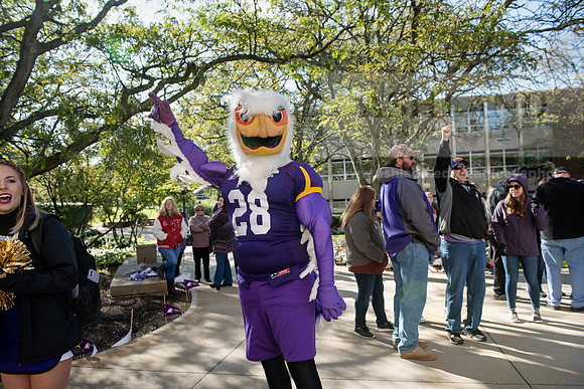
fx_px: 454
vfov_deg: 46.4
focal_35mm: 28
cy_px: 194
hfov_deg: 65.5
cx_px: 292
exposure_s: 1/500
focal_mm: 28
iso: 400
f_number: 5
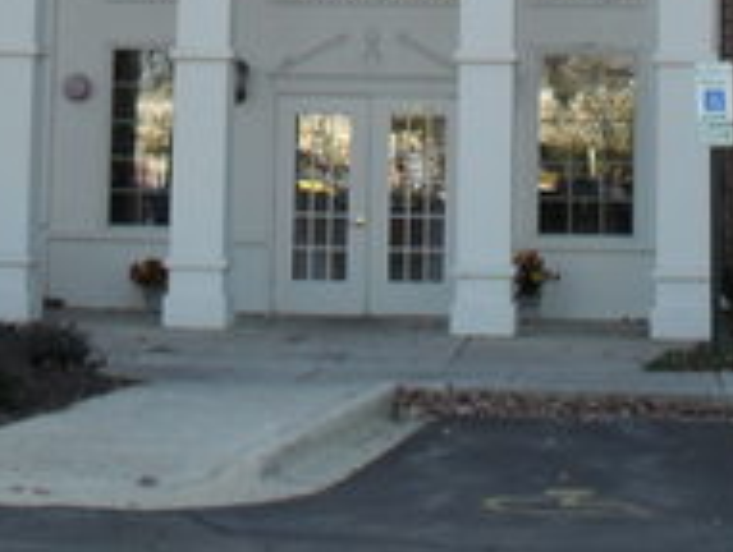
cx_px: 418
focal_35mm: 117
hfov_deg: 16.8
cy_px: -334
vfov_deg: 12.0
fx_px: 2482
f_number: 3.2
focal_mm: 6.3
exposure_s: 1/250
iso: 100
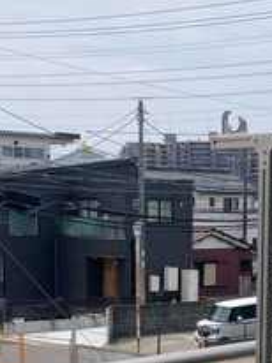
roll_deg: -1.5
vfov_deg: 22.0
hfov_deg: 16.8
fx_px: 913
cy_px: 324
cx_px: 224
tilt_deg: -5.3
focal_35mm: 87
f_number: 1.8
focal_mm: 3.99
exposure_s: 1/2825
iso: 20
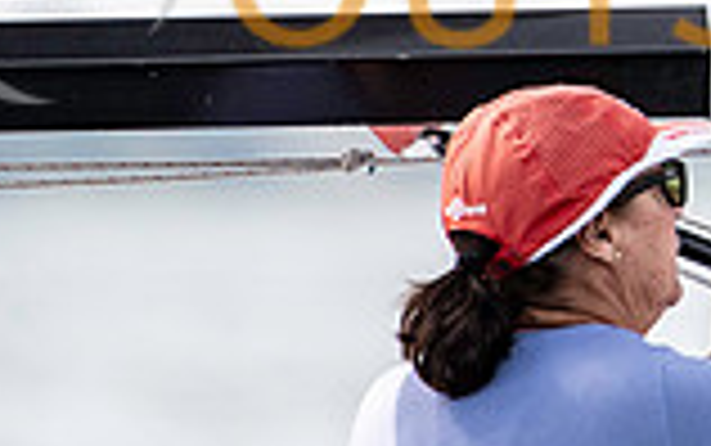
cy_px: -47
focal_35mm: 2249
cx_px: 1197
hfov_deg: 0.9
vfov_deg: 0.6
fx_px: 43610
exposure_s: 1/1250
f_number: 5
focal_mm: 400
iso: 320
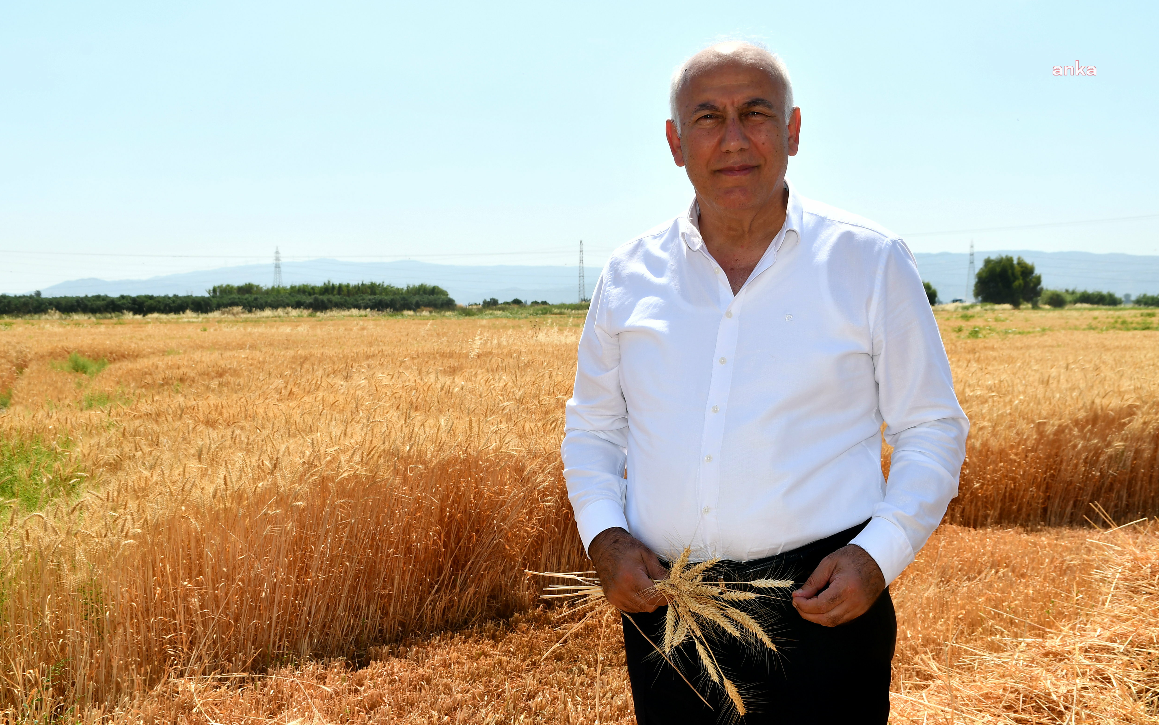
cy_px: 385
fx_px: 1358
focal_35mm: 43
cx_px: 580
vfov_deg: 29.9
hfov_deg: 46.2
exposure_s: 1/250
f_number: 13
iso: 100
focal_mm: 28
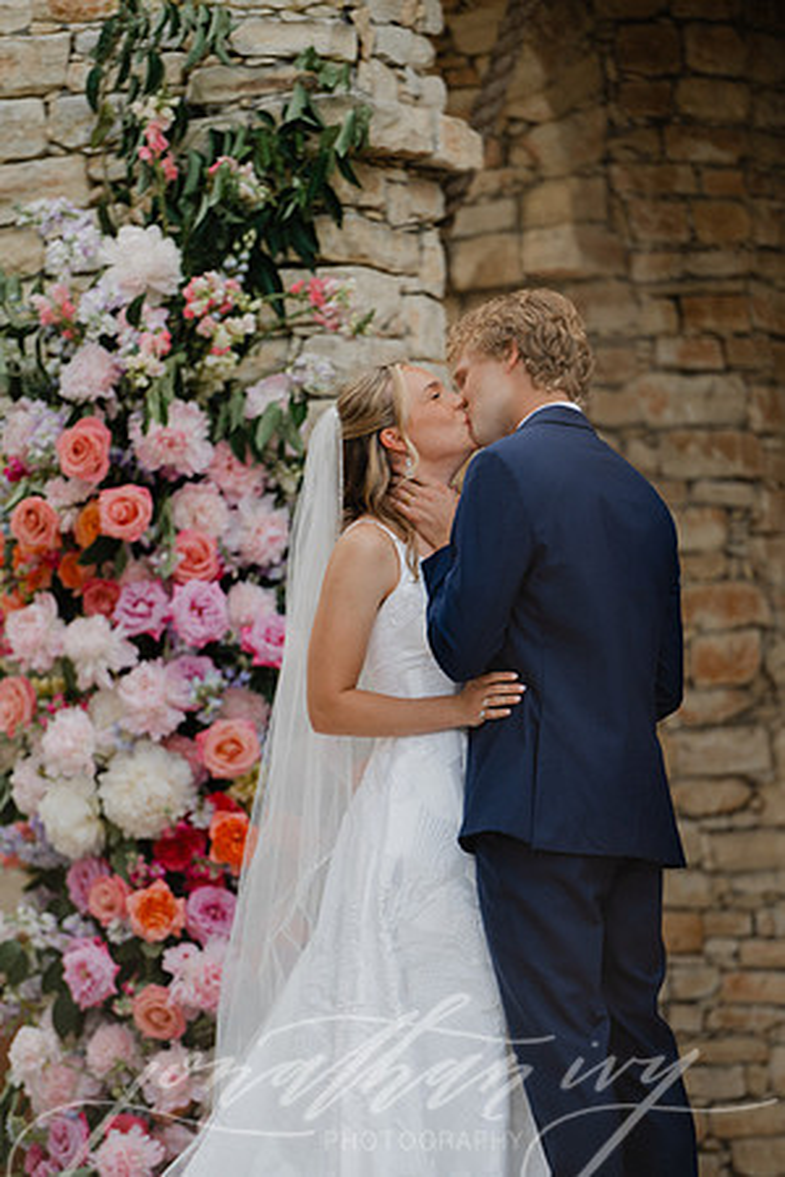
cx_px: 392
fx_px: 6541
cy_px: 588
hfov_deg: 6.9
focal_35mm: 200
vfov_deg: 10.3
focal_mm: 200
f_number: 2.8
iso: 200
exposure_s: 1/800
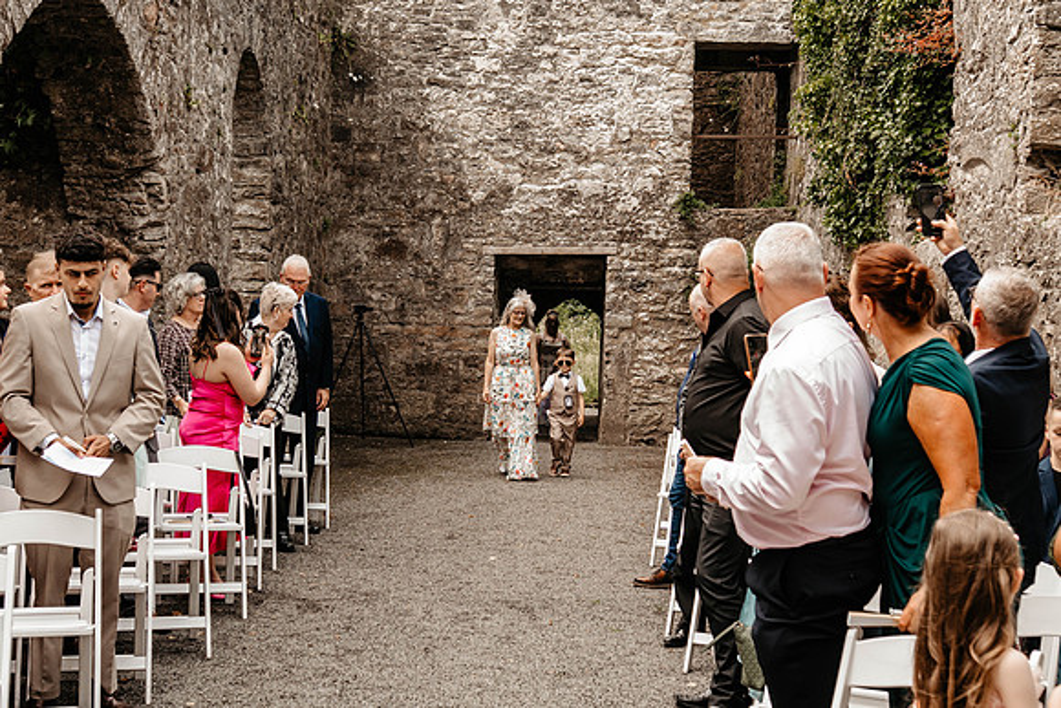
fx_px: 1639
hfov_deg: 35.9
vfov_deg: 24.4
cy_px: 354
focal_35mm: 56
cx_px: 530
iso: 800
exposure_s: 1/320
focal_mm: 35
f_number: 5.6
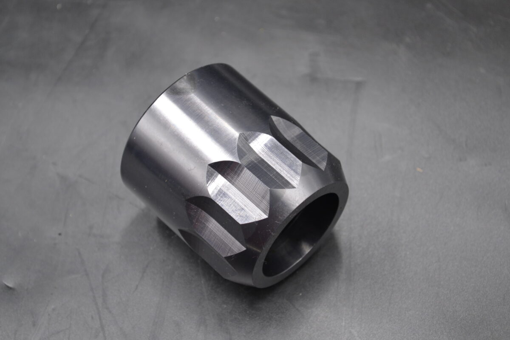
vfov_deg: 16.6
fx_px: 1169
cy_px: 170
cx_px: 255
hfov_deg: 24.6
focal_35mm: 82
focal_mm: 55
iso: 400
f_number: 5.6
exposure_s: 1/25
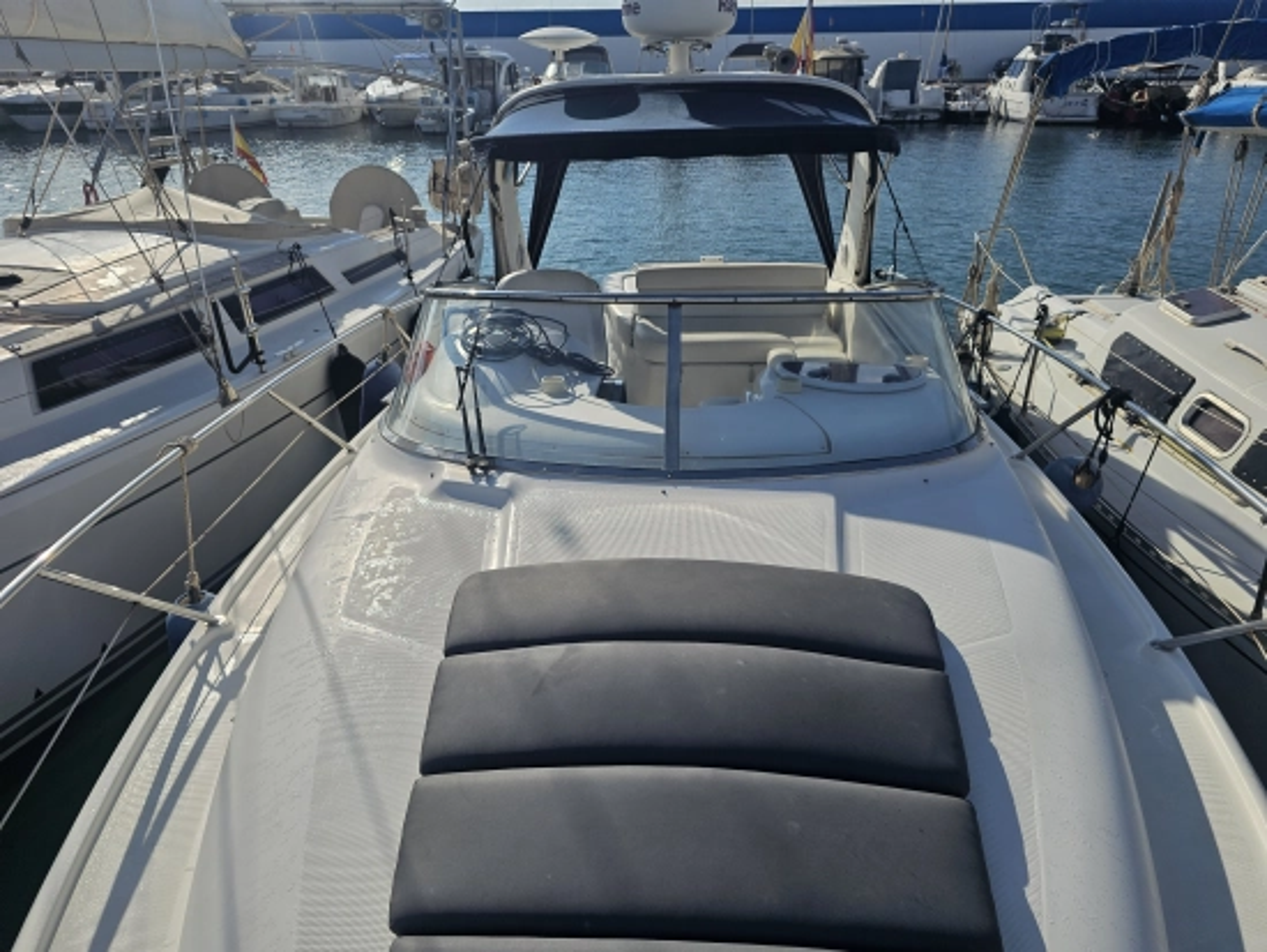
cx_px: 634
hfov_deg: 73.9
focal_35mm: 23
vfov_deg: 58.9
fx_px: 842
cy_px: 476
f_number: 1.7
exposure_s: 1/1690
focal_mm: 6.3
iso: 12
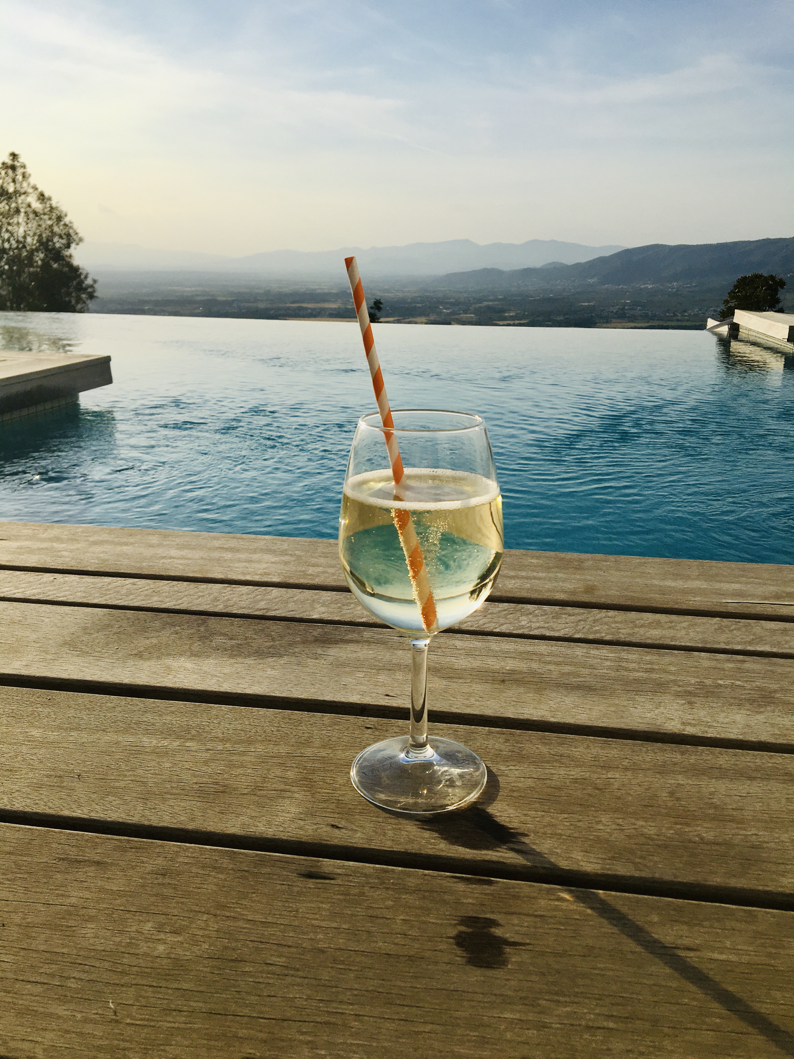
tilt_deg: -15.5
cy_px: 530
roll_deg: -0.4
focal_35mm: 29
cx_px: 397
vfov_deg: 61.7
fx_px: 887
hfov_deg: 48.2
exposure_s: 1/3663
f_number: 2.2
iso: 25
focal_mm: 4.15
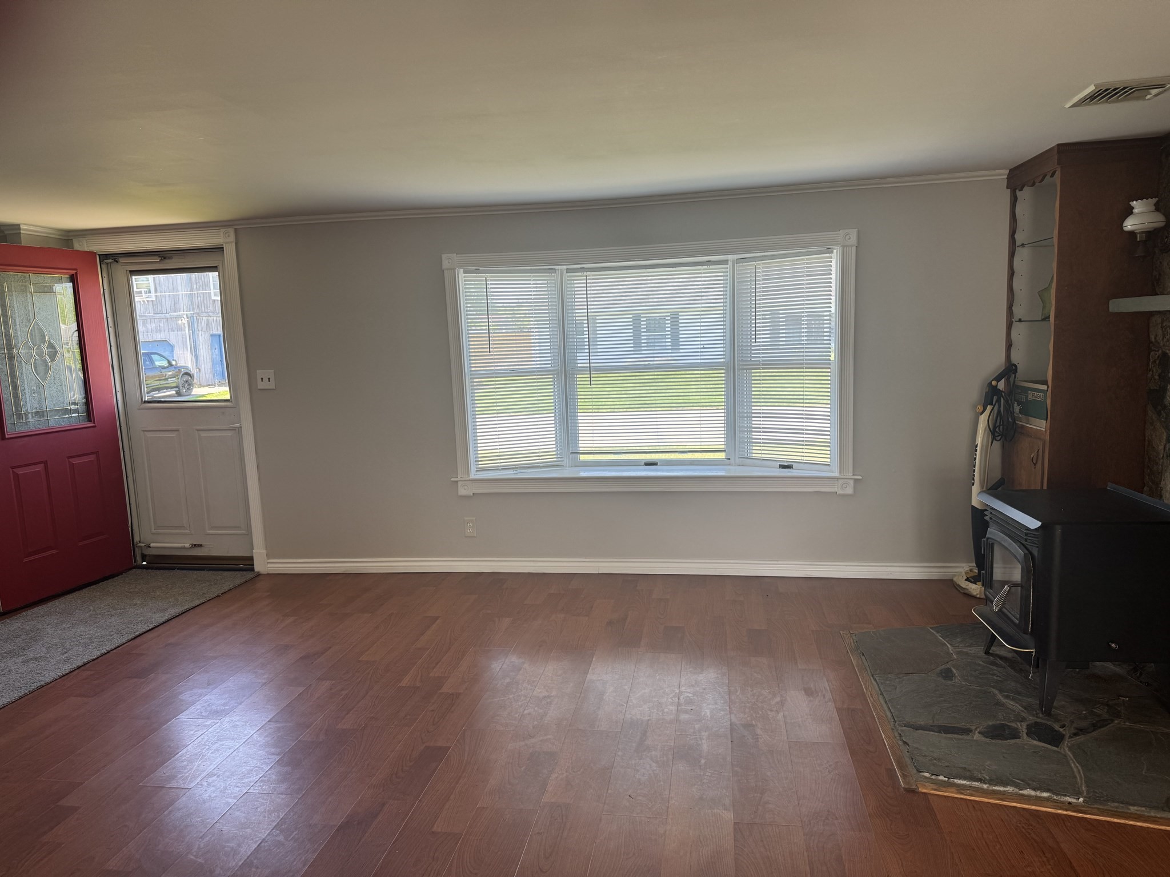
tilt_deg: -8.1
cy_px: 438
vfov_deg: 56.8
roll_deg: +1.5
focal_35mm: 24
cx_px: 585
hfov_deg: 71.6
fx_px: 811
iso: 64
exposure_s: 1/120
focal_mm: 6.76
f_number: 1.78
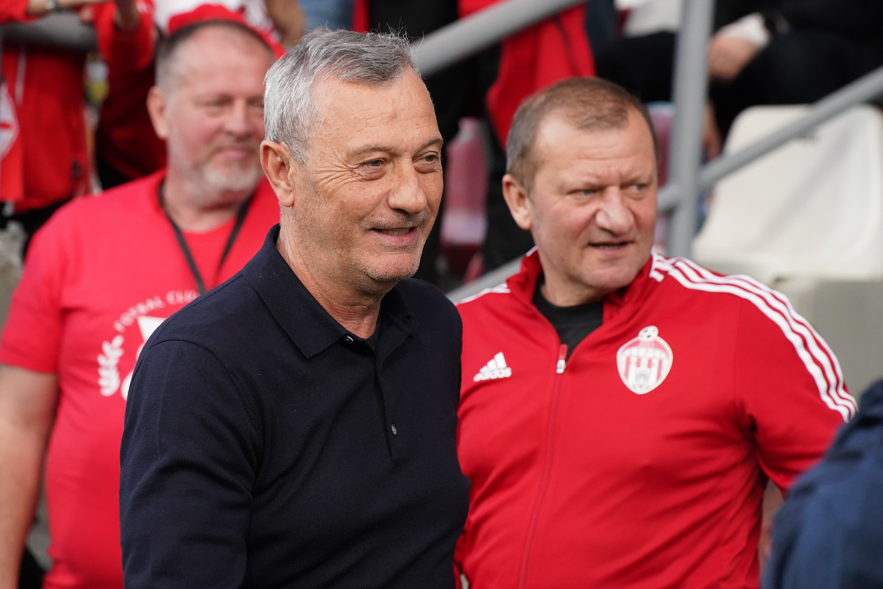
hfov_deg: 13.7
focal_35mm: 150
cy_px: 294
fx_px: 3679
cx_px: 442
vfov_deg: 9.1
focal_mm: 150
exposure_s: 1/1000
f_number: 6.3
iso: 6400
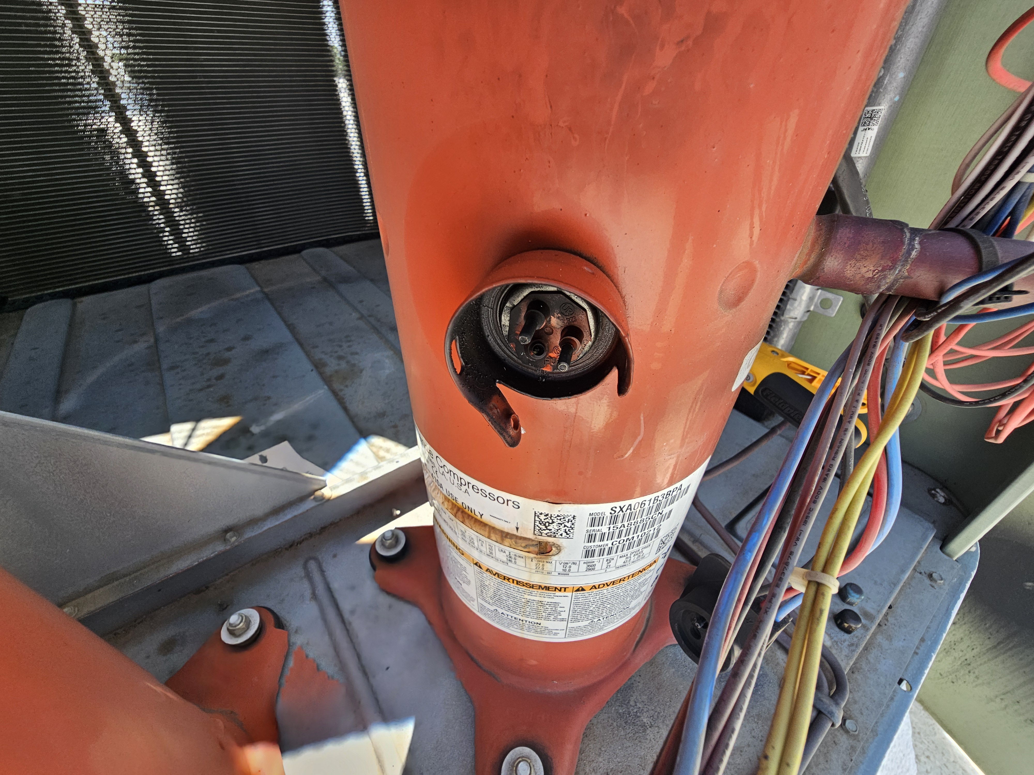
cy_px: 388
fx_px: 388
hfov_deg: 106.2
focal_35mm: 13
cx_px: 517
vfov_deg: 89.9
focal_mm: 2.2
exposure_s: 1/312
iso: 50
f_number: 2.2
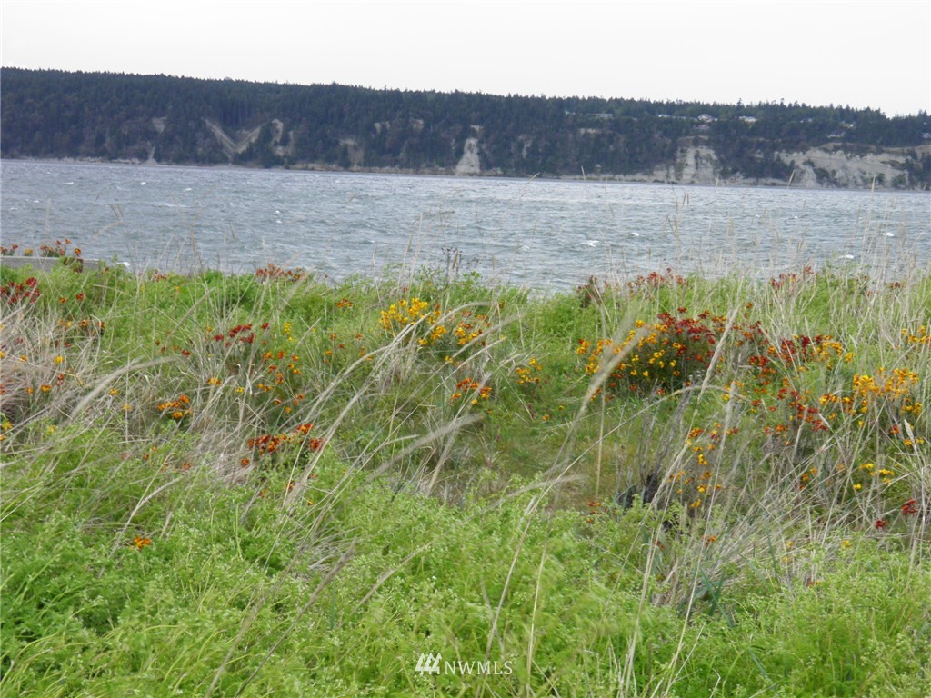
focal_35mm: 73
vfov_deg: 20.2
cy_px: 349
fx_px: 1963
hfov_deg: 26.7
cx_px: 466
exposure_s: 1/80
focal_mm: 13.2
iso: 50
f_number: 4.9
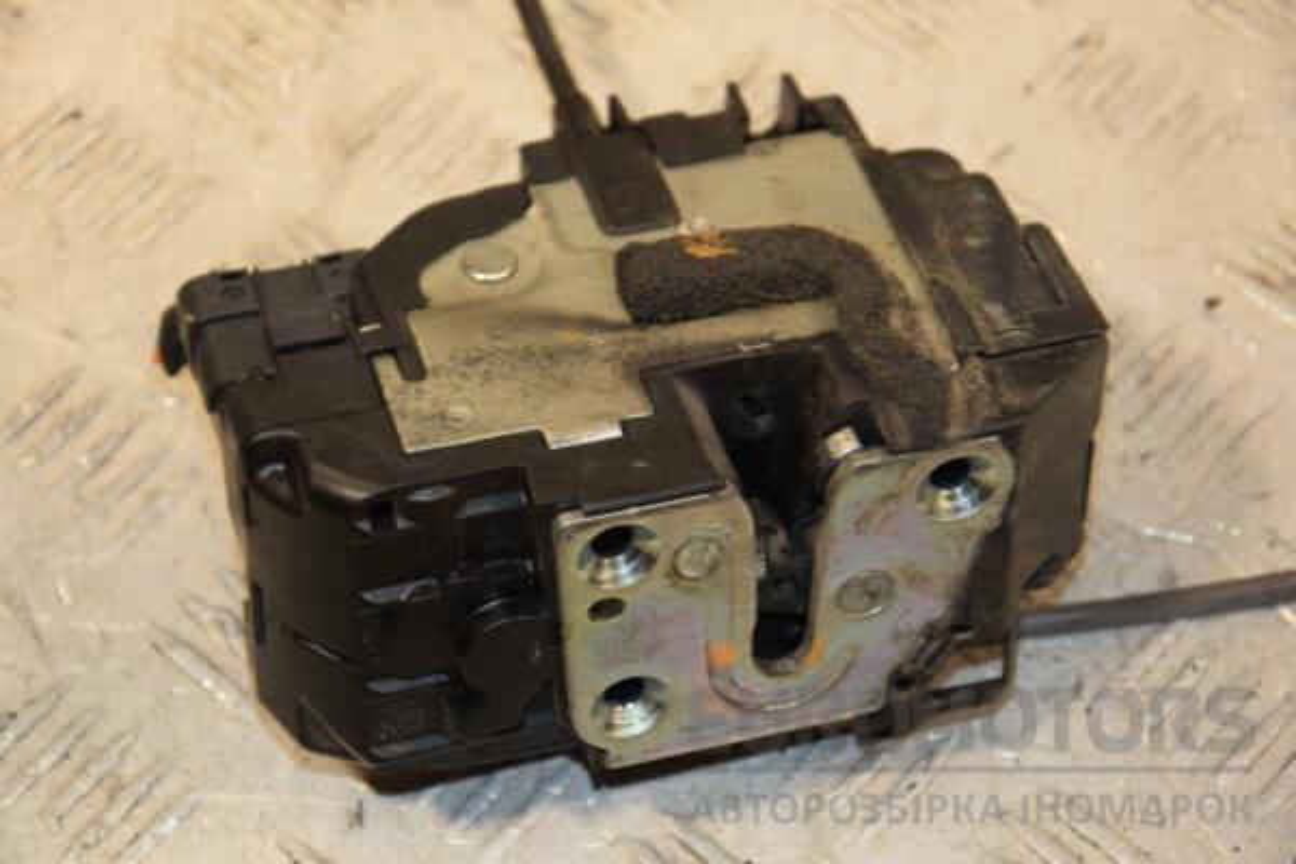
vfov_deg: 11.4
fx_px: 4320
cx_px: 648
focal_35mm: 120
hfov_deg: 17.1
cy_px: 432
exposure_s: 1/160
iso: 800
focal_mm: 80
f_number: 5.3
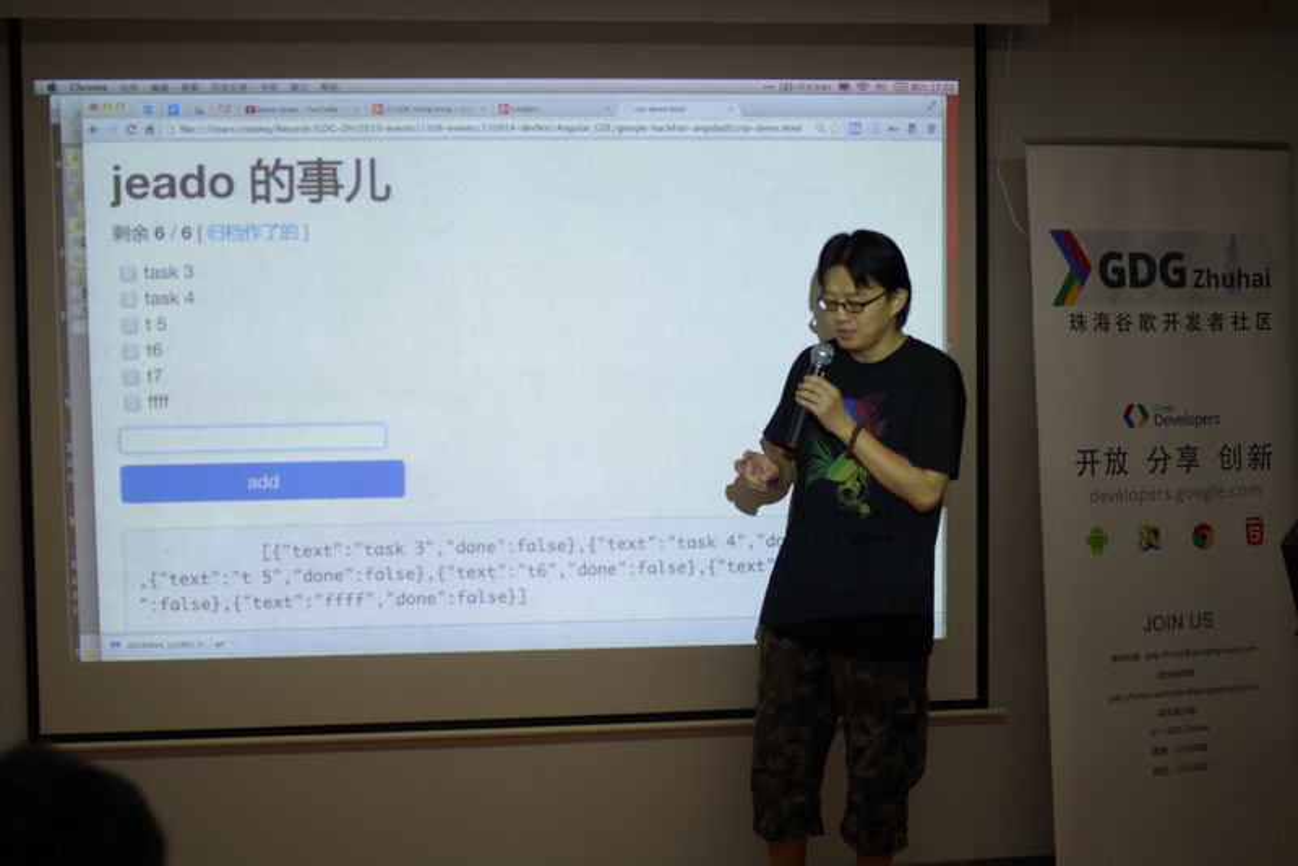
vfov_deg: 26.0
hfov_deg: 38.2
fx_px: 1875
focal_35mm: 52
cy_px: 433
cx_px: 649
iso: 100
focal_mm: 35
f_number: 2.4
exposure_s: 1/60
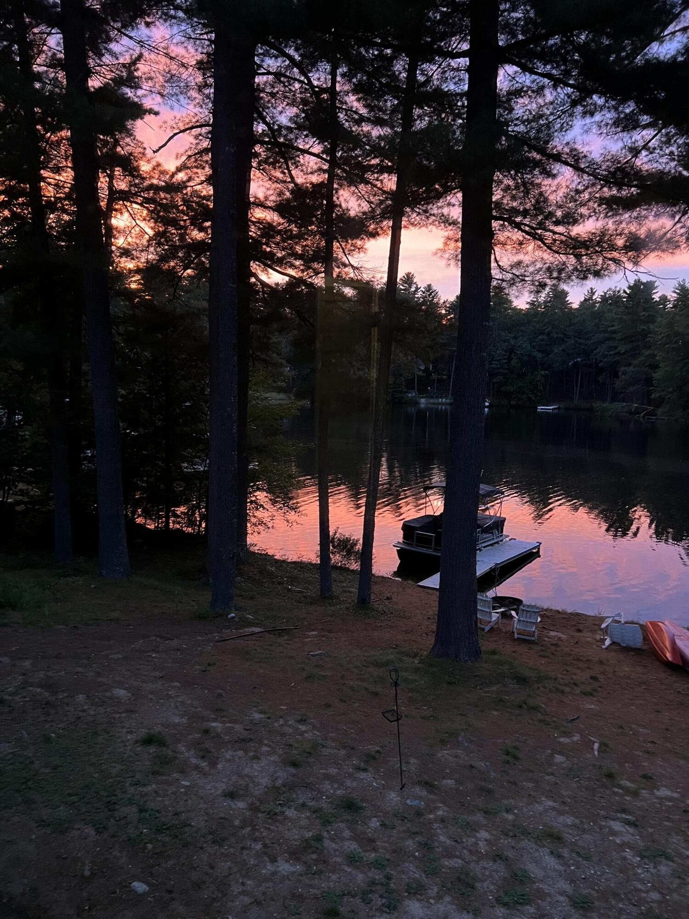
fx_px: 690
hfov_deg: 53.1
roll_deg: -2.5
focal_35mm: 26
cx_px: 344
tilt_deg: -8.0
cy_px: 460
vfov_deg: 67.3
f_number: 1.5
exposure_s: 1/34
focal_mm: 5.7
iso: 640
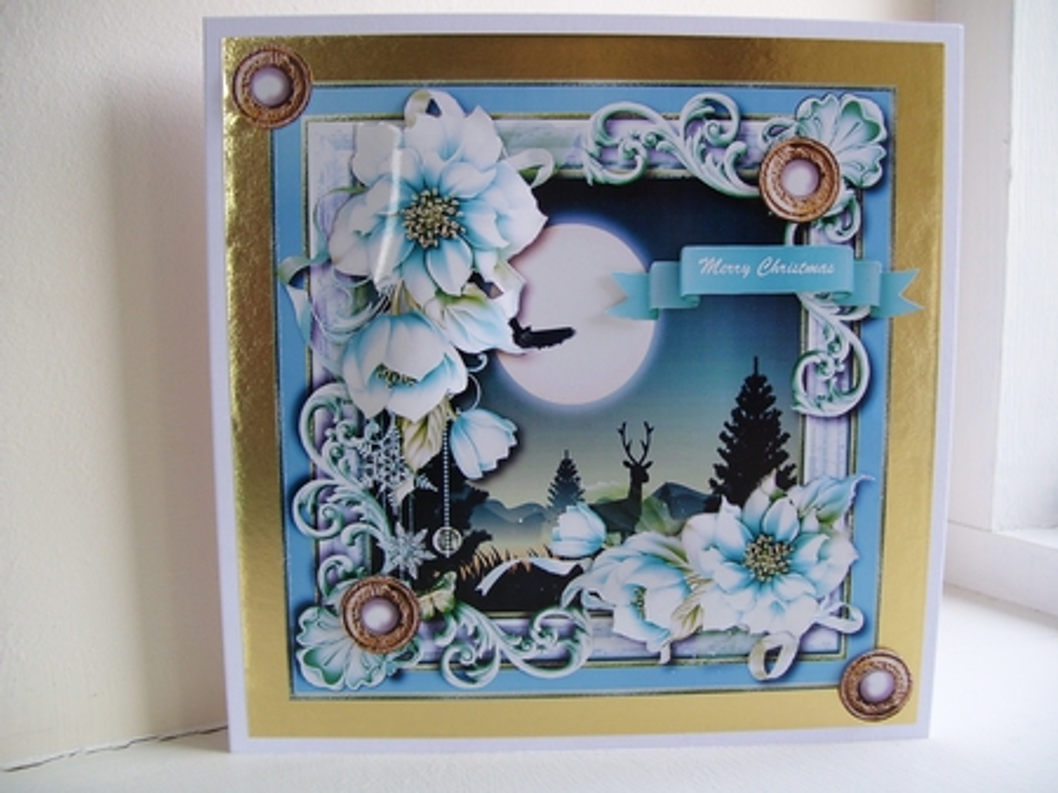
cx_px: 529
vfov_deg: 39.6
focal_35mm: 36
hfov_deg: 51.4
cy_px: 396
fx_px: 1100
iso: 80
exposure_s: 1/60
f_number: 2.7
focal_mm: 6
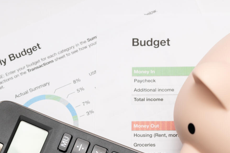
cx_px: 103
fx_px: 581
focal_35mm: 91
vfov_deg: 14.7
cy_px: 165
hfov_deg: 22.4
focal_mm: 40
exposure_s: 1/80
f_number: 5.6
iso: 250
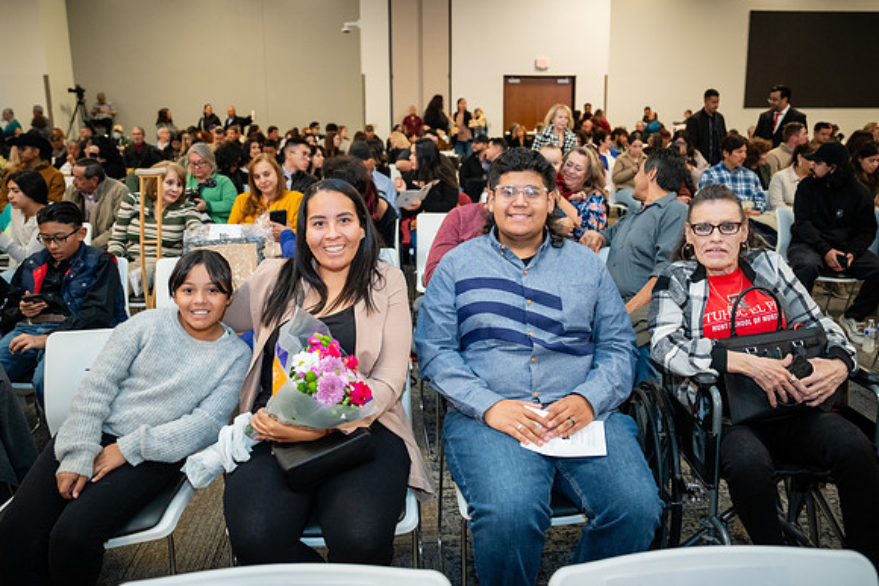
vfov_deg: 44.8
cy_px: 270
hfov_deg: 63.5
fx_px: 710
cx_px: 448
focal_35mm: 29
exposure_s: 1/160
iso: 3200
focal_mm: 27
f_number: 2.8
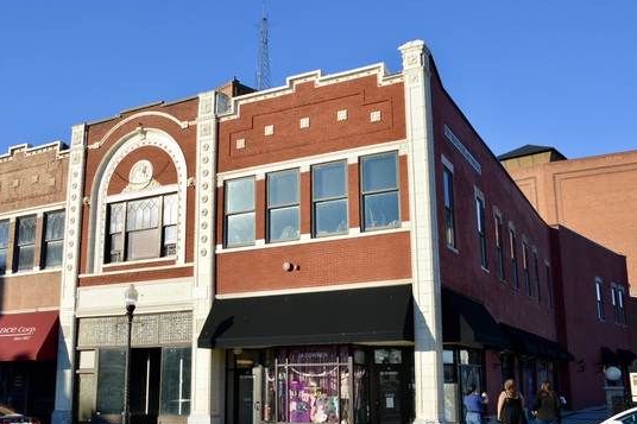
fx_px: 665
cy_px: 245
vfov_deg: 35.3
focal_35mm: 38
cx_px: 282
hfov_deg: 51.1
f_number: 8
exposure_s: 1/250
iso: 100
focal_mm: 21
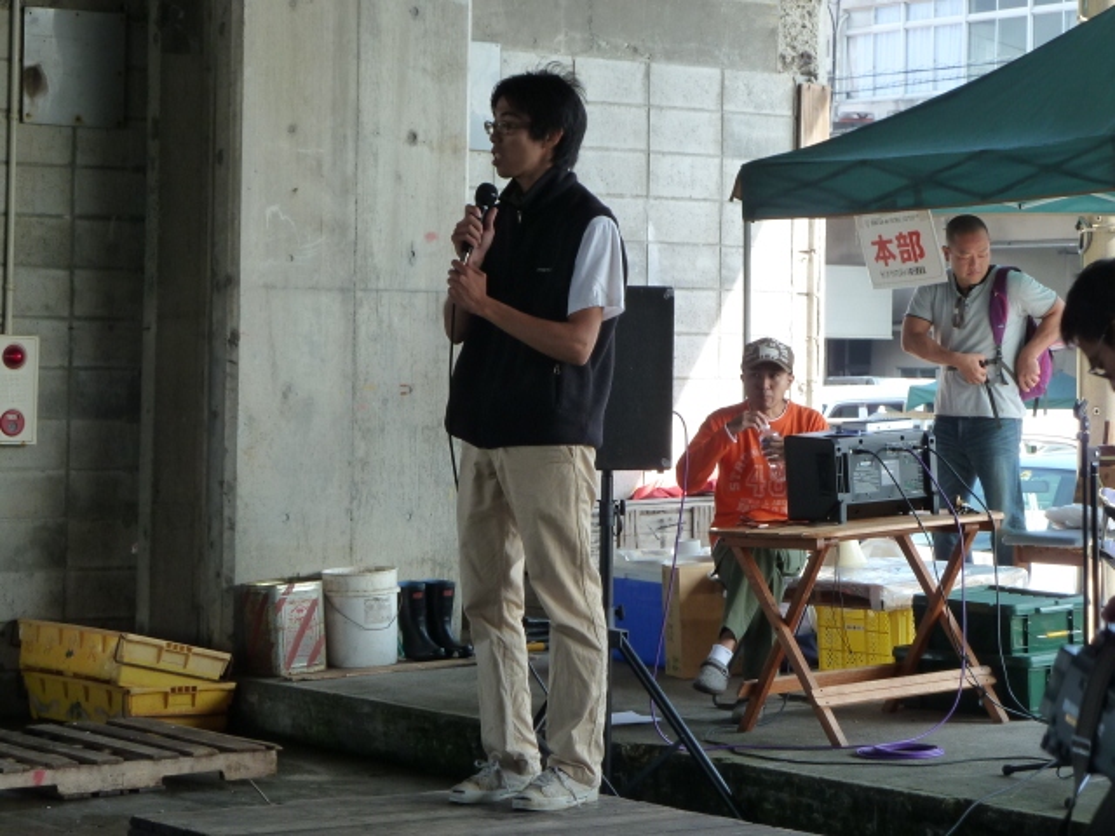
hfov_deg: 17.7
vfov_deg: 13.3
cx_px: 558
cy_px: 418
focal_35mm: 111
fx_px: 3575
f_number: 4.4
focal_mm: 18.2
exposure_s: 1/80
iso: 125
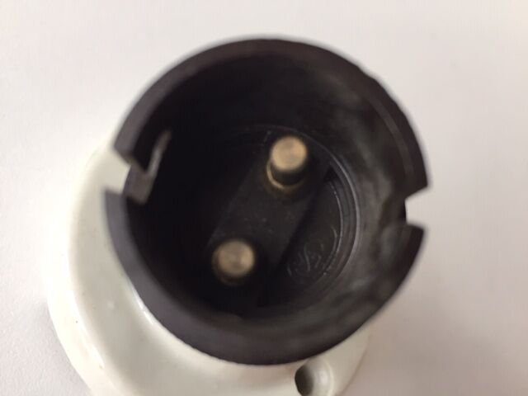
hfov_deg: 61.7
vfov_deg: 48.2
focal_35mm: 29
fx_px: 442
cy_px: 198
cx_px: 264
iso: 50
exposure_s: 1/33
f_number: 2.2
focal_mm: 4.15
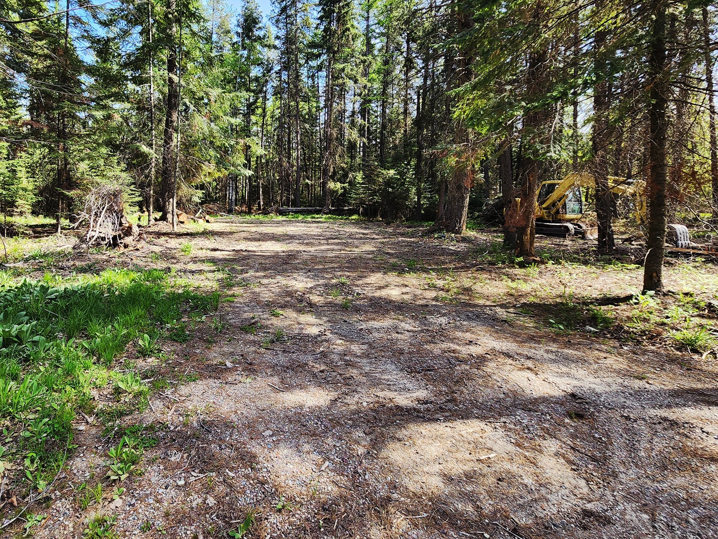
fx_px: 353
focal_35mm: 17
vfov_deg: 74.3
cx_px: 274
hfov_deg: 89.4
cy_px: 229
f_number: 2.2
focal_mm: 2.2
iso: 50
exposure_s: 1/263
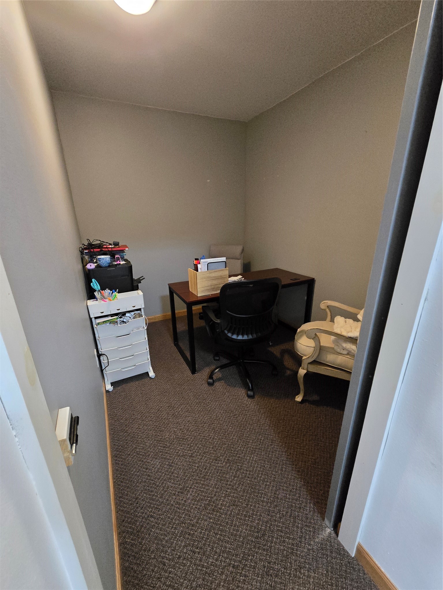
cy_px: 295
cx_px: 222
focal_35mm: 13
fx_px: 222
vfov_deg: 106.2
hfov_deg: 89.9
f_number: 2.2
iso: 1600
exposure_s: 1/60
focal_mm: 2.2
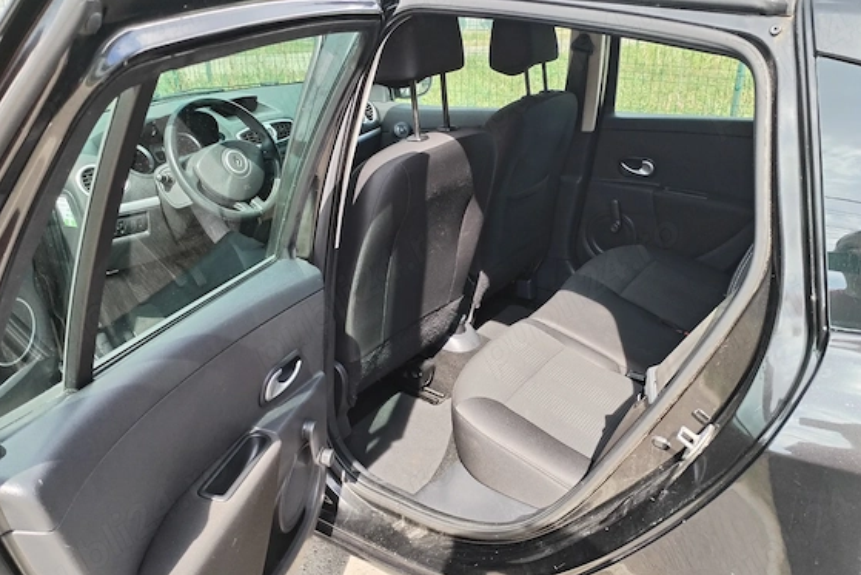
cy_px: 307
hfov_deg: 63.6
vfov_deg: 45.0
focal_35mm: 29
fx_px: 694
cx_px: 444
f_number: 1.8
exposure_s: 1/208
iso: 100
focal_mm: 4.75
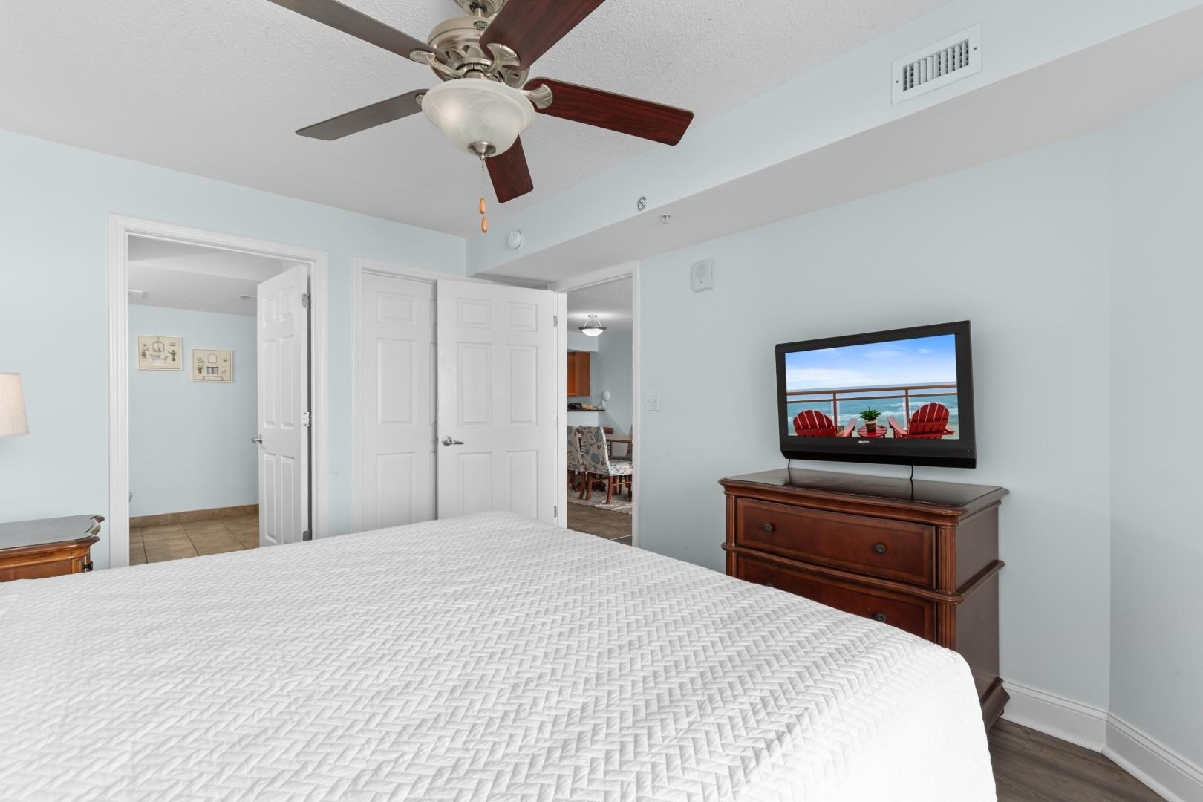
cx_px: 602
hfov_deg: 100.4
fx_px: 501
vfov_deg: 77.3
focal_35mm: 15
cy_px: 401
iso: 100
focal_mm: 10
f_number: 4.5
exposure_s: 1/6
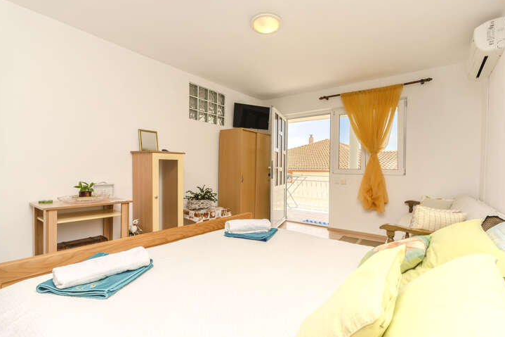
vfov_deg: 73.7
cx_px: 266
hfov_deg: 96.7
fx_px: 224
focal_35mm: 16
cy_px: 171
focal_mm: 10
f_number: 9
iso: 100
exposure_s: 1/100
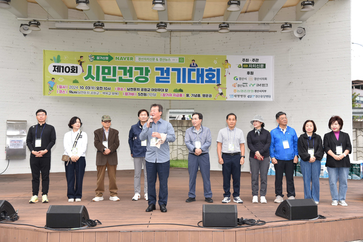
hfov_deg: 44.5
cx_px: 182
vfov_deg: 30.5
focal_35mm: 44
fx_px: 444
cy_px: 121
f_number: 5.6
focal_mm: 44
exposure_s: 1/125
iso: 280
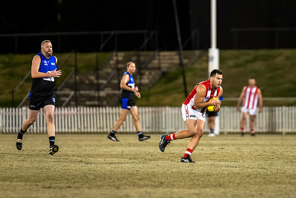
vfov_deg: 3.1
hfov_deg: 4.7
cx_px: 176
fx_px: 3626
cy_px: 75
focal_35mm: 441
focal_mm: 300
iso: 2500
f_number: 2.8
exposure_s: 1/1250
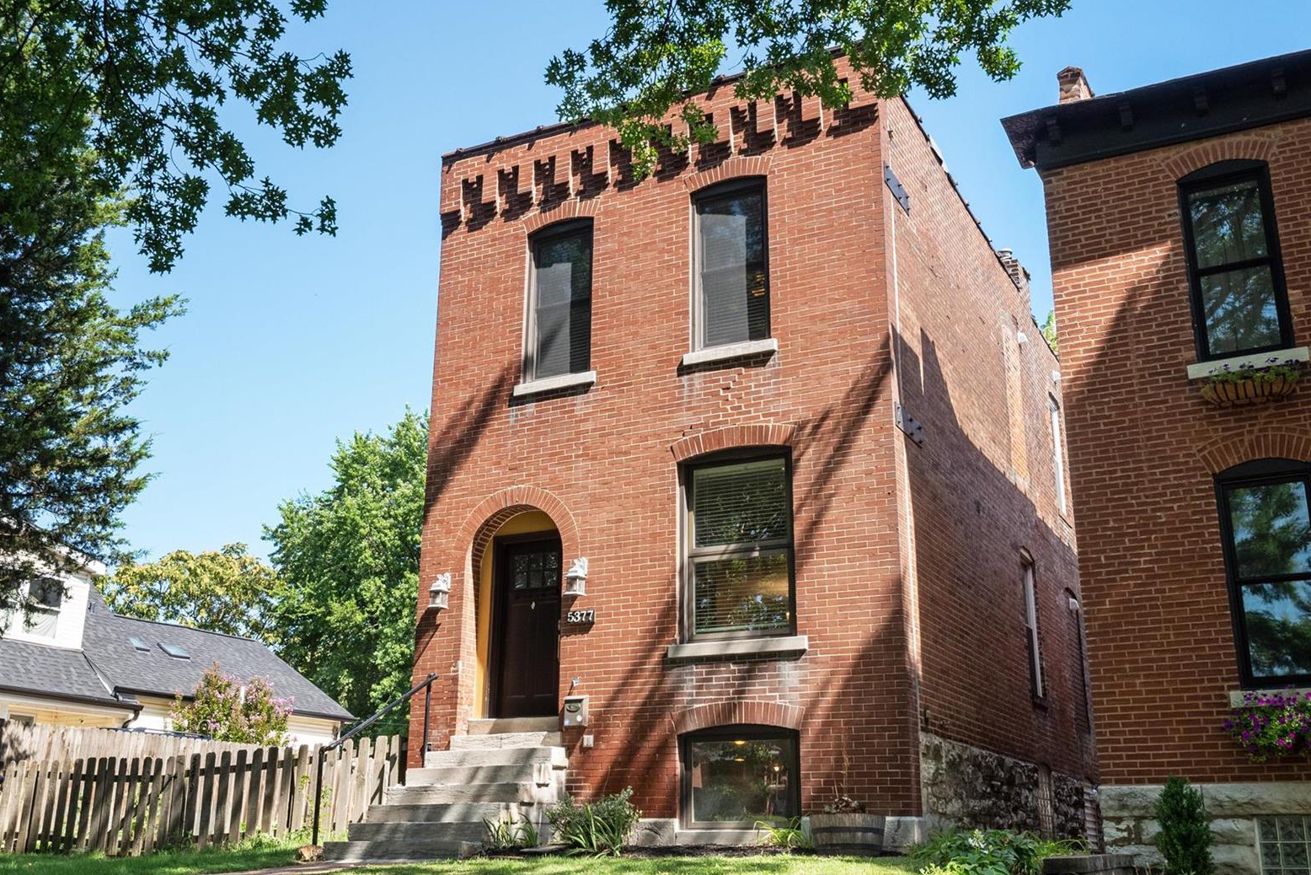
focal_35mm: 37
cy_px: 433
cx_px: 665
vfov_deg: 36.0
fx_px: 1348
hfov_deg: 51.9
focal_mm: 18
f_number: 8
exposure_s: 1/320
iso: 400
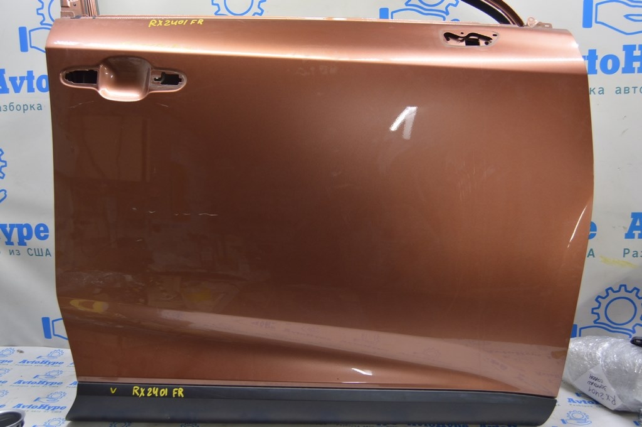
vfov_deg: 39.9
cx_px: 321
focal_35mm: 33
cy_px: 214
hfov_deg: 57.3
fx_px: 588
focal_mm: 22
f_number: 5.6
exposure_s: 1/20
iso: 400
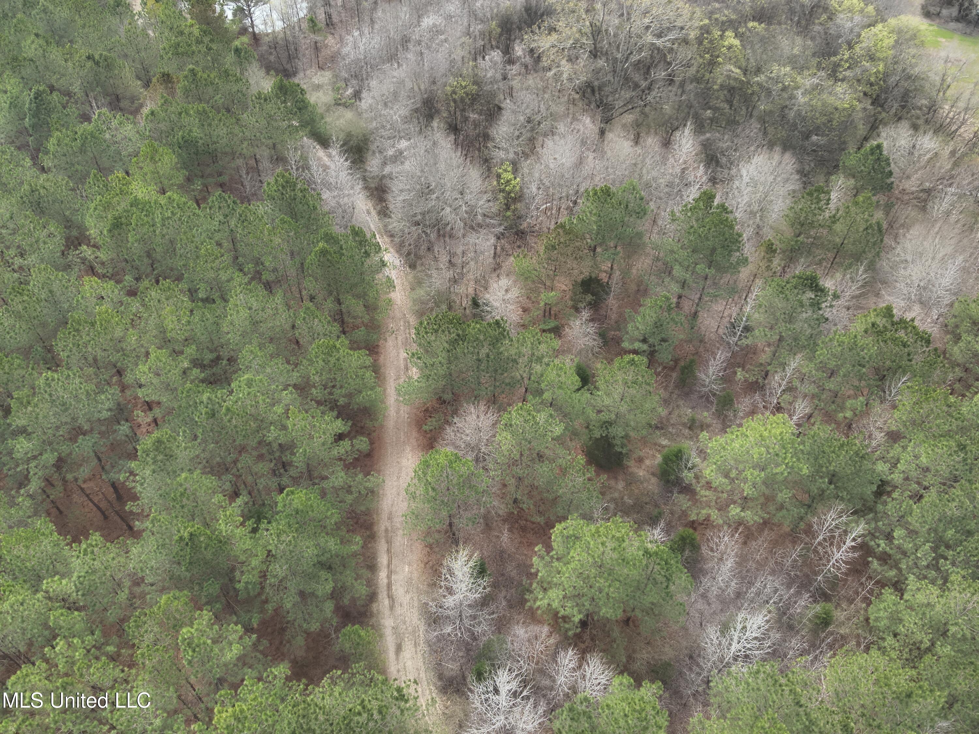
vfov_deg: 56.8
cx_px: 490
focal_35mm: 24
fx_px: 679
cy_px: 367
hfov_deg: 71.6
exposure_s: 1/240
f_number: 2.8
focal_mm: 4.4
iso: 100
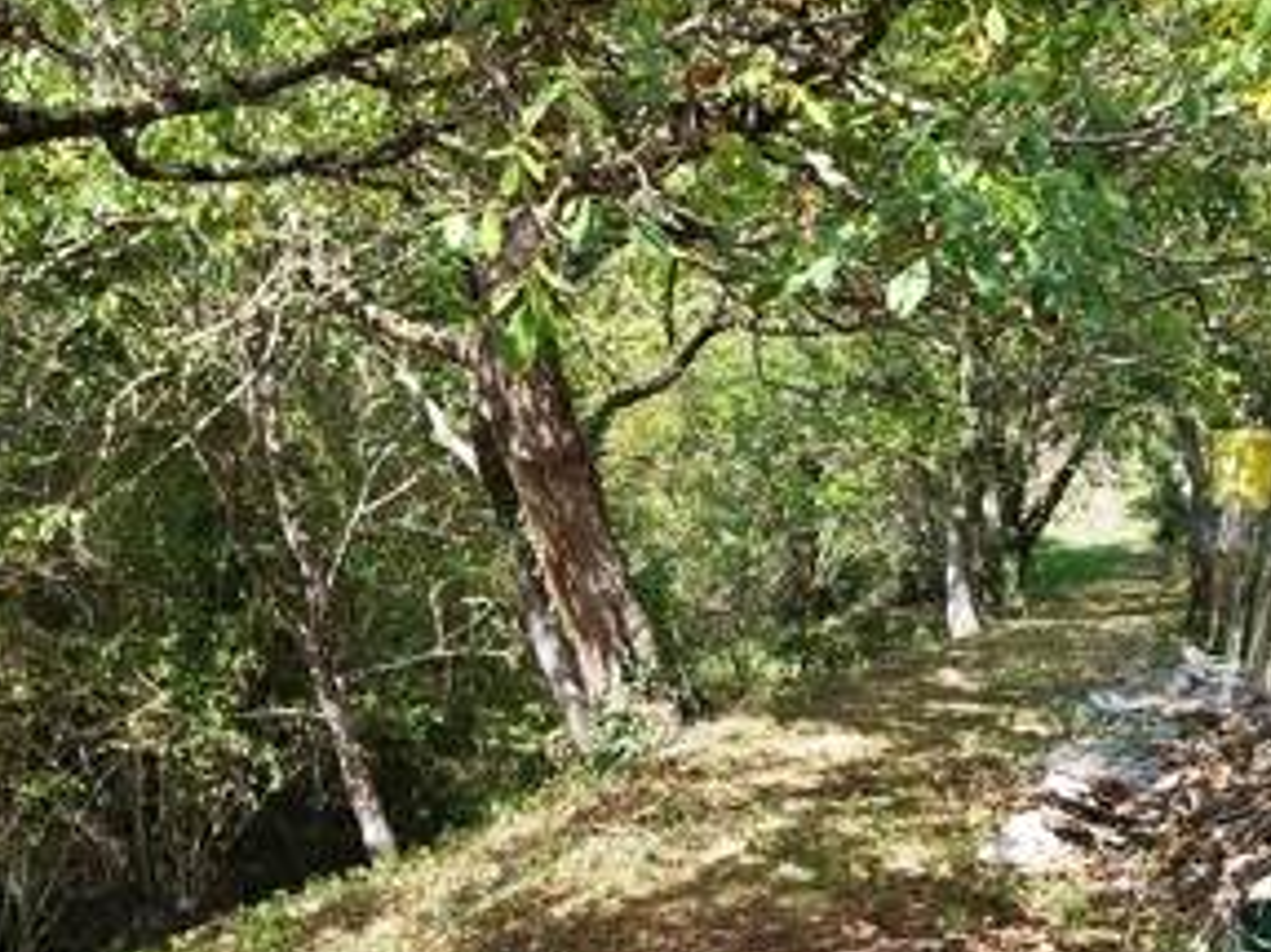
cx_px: 306
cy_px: 722
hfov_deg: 28.5
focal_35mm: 67
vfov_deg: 21.7
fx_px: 2459
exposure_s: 1/162
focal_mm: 5.89
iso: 50
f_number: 1.89
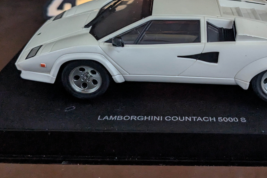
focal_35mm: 48
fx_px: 356
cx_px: 166
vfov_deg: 27.2
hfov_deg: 40.8
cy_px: 22
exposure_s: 1/50
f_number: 1.73
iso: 301
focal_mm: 4.38
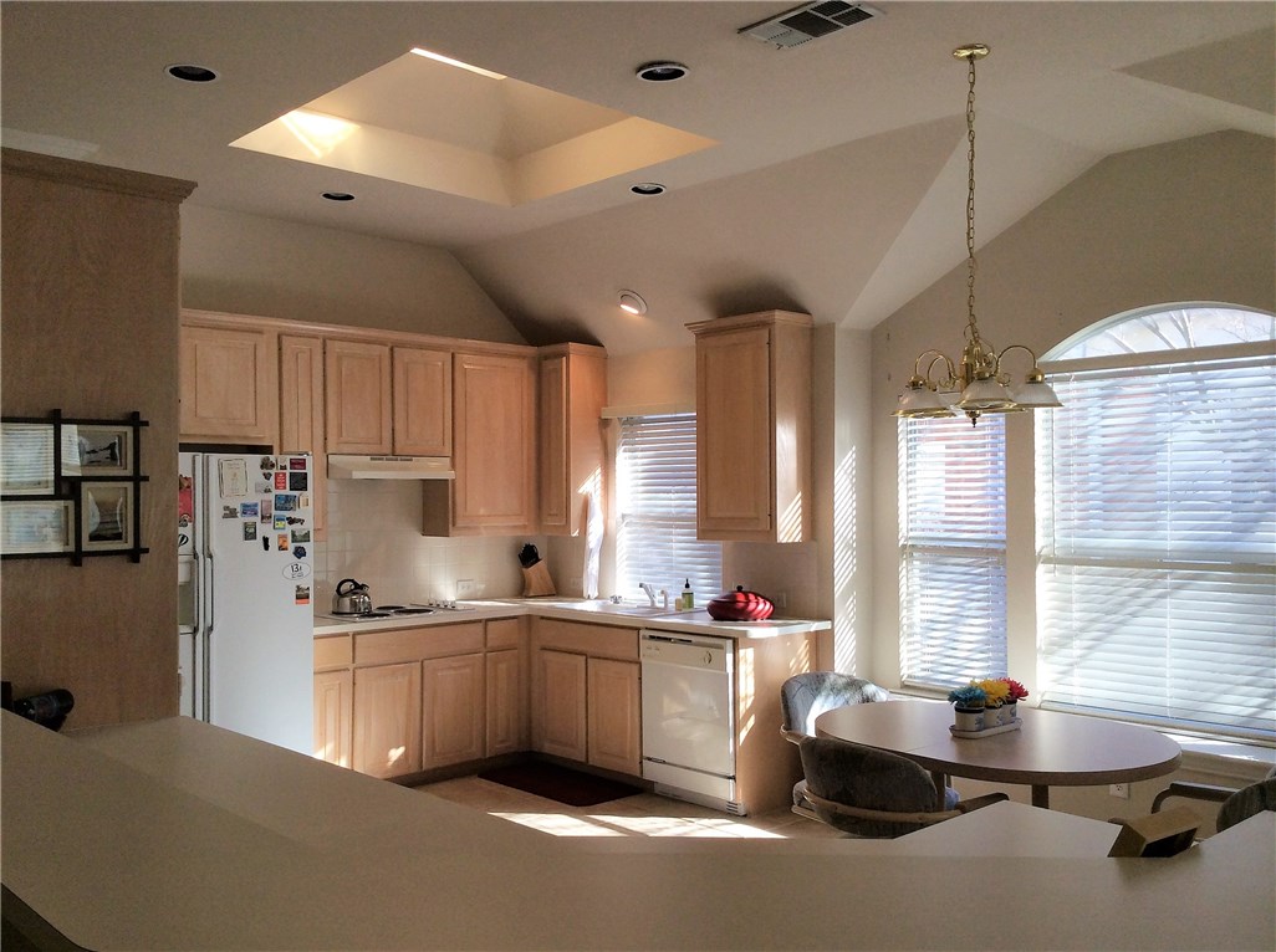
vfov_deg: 44.0
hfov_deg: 56.9
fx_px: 1178
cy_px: 476
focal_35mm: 32
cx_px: 638
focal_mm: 3.3
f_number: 2.4
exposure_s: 1/120
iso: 50
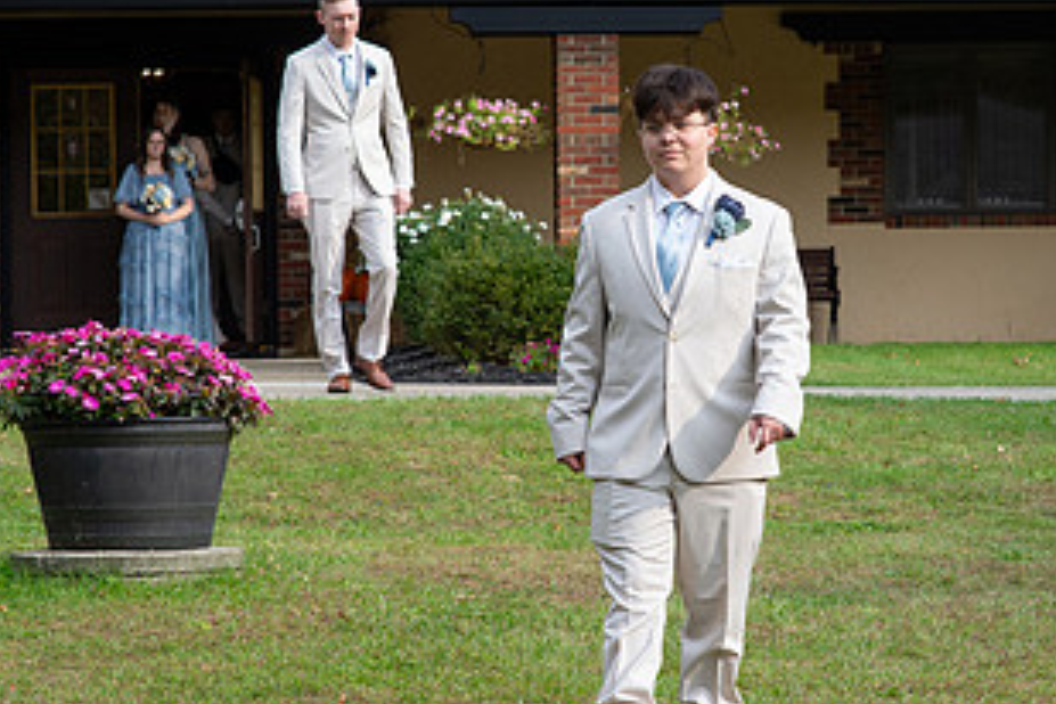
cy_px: 299
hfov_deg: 11.9
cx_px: 657
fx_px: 5074
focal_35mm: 173
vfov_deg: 7.9
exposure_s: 1/640
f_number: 6.3
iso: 640
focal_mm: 85
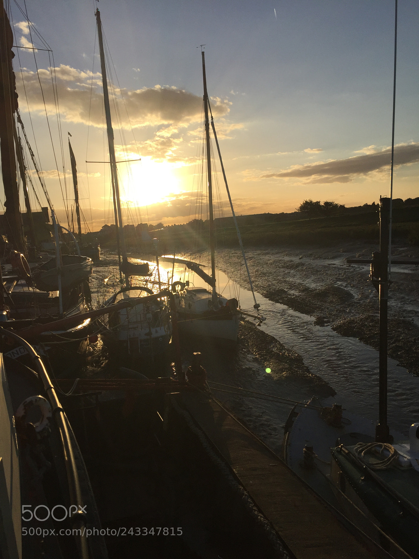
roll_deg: +5.9
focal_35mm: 29
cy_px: 280
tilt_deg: -5.3
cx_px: 210
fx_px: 468
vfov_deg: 61.7
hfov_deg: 48.2
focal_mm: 4.15
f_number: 2.2
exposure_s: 1/4950
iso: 32
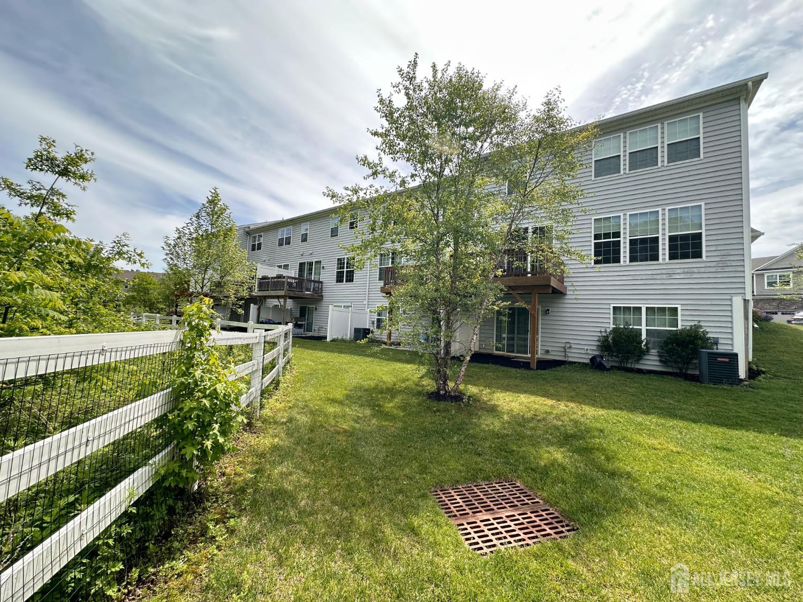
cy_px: 301
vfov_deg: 85.7
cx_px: 402
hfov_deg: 102.1
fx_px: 325
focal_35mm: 14
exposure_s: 1/515
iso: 40
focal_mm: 2.22
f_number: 2.2
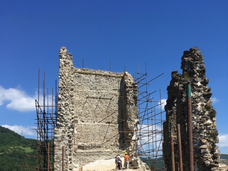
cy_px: 86
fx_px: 191
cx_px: 114
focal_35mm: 29
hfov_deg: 61.7
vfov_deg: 48.2
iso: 25
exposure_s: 1/2079
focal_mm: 4.15
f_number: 2.2
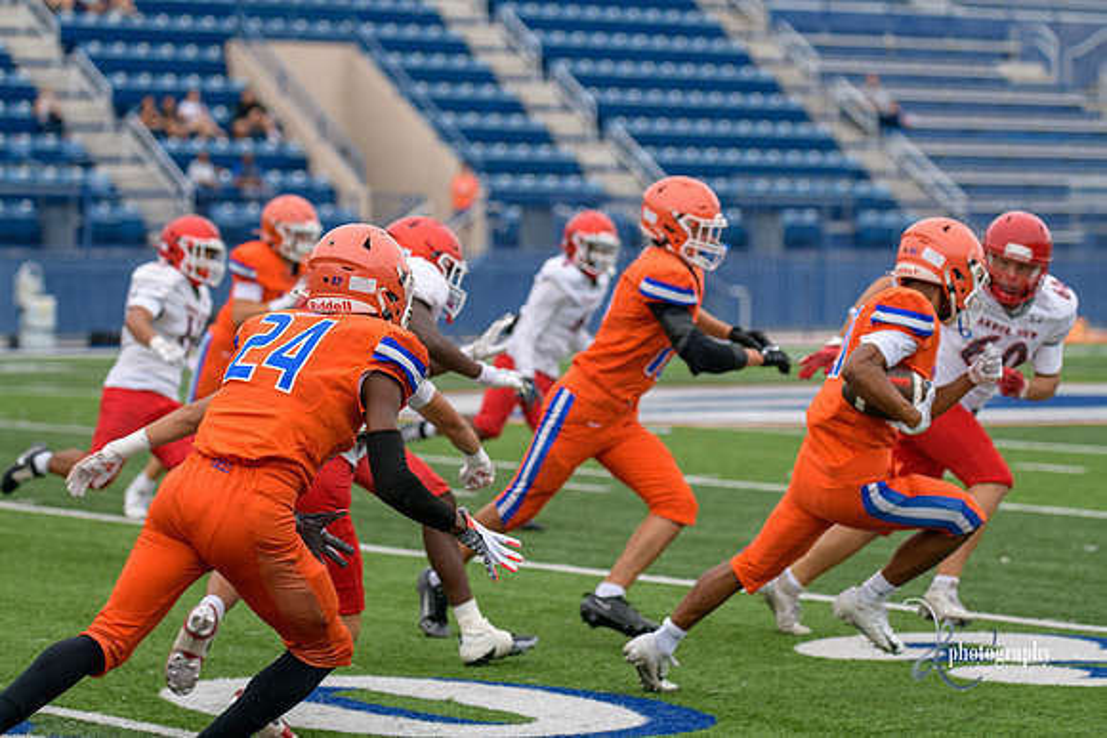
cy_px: 369
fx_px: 4306
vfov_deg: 9.8
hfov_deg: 14.7
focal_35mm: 140
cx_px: 554
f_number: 3.5
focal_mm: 140
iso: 180
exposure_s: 1/1000
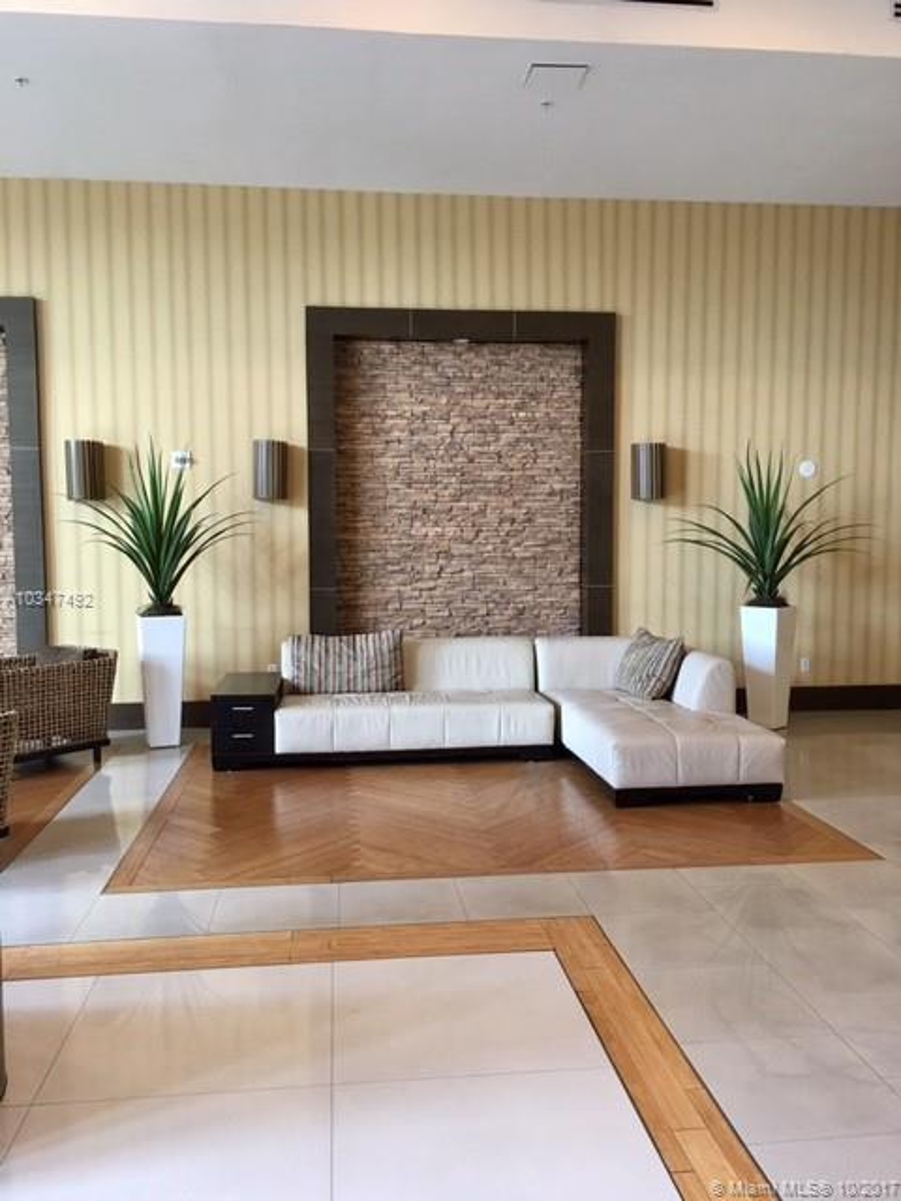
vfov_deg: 61.7
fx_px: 1006
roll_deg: +0.1
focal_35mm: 29
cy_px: 600
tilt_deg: -3.4
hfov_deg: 48.2
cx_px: 450
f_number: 2.2
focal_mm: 4.15
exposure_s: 1/15
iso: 50
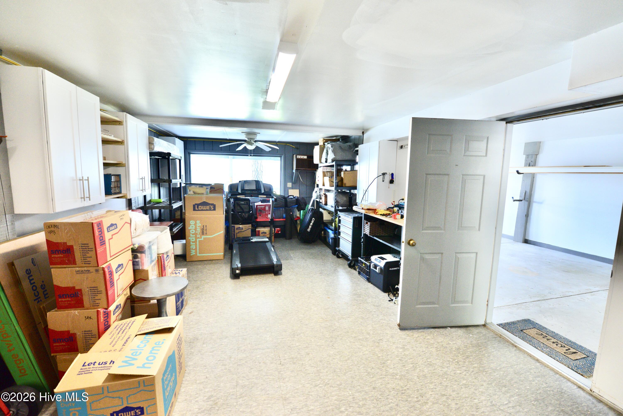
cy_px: 208
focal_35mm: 15
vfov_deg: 77.4
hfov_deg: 100.4
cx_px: 312
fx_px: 260
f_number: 4.5
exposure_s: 1/125
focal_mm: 15
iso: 1600
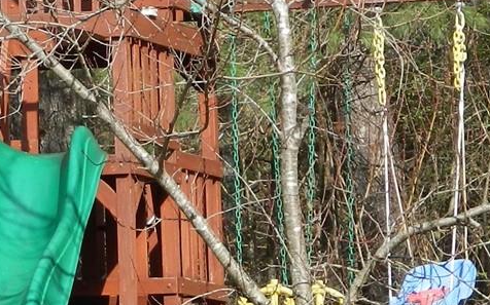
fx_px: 6273
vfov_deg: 2.8
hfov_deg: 4.5
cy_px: 357
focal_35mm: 470
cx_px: 108
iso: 80
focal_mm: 18.6
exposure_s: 1/320
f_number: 4.5
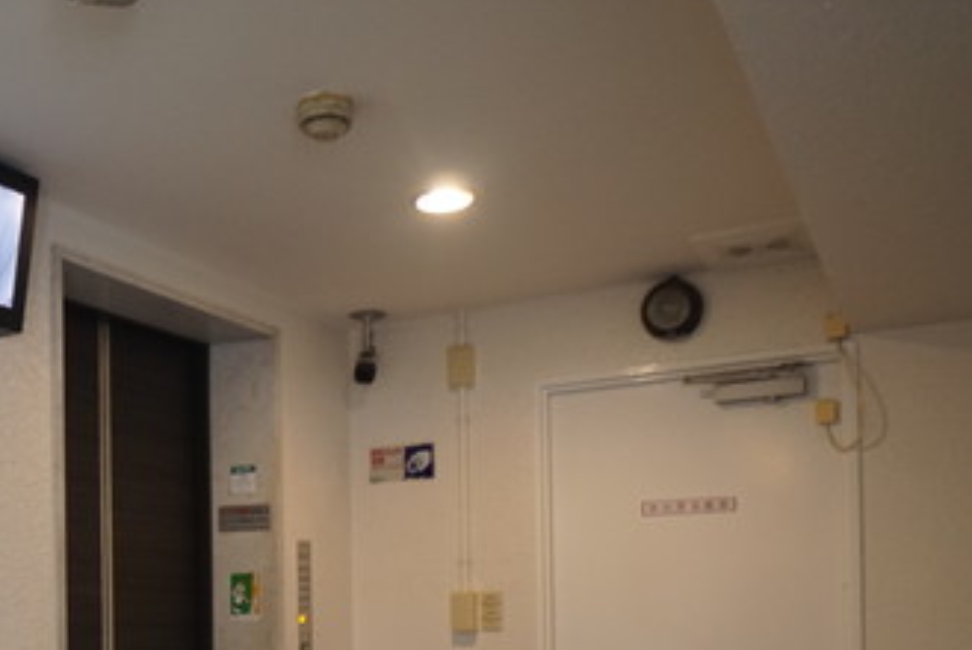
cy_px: 607
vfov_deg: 25.6
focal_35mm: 51
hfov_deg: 38.2
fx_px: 1378
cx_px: 292
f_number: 2.8
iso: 800
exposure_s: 1/60
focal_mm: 16
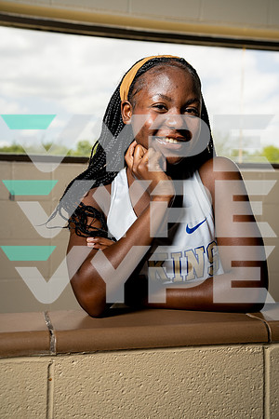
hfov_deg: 28.6
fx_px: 546
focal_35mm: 47
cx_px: 140
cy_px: 210
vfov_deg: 41.9
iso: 320
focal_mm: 47
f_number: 4.5
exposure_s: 1/250
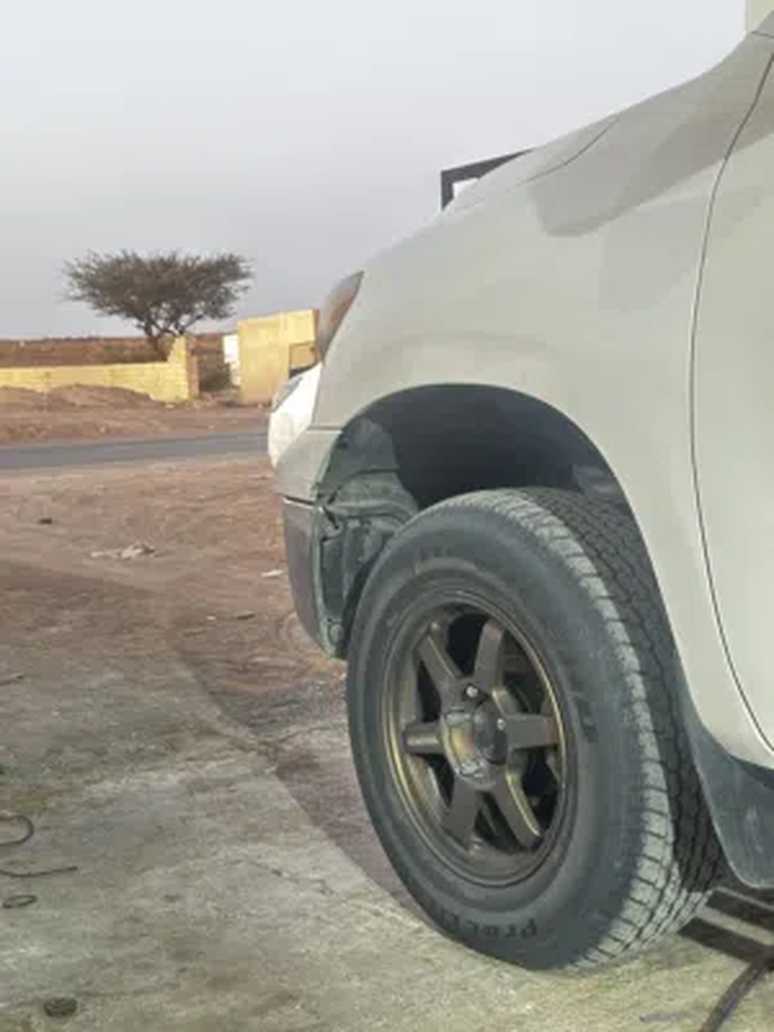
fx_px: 1431
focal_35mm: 48
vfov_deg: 39.7
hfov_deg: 30.3
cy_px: 516
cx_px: 387
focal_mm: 6.86
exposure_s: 1/20
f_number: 1.78
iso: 800
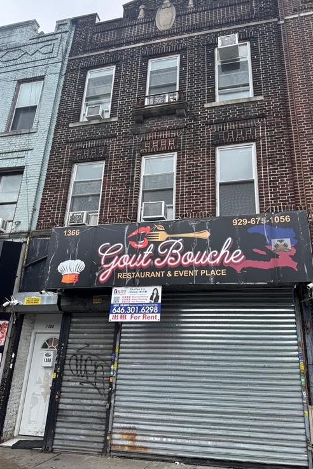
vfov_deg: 69.4
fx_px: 339
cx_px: 176
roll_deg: -2.4
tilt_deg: +21.6
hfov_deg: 49.5
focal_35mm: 26
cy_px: 234
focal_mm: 6.76
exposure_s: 1/1597
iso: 80
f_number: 1.78
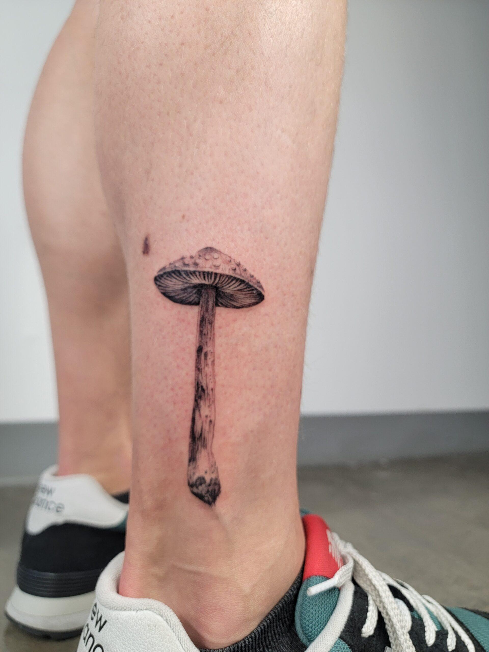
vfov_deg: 71.6
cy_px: 326
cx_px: 244
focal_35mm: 24
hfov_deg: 56.8
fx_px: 452
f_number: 1.8
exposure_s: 1/120
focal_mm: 6.7
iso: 125
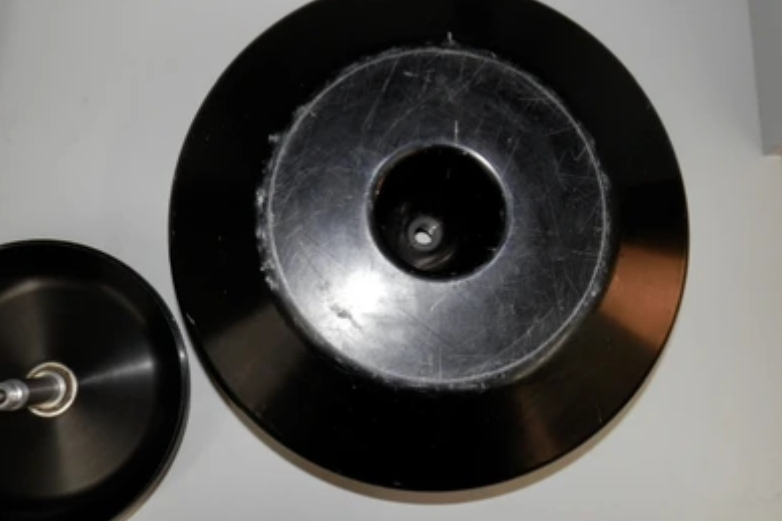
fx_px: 695
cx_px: 387
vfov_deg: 41.1
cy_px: 230
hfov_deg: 58.7
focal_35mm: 32
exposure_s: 1/30
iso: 100
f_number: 3.3
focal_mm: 5.5
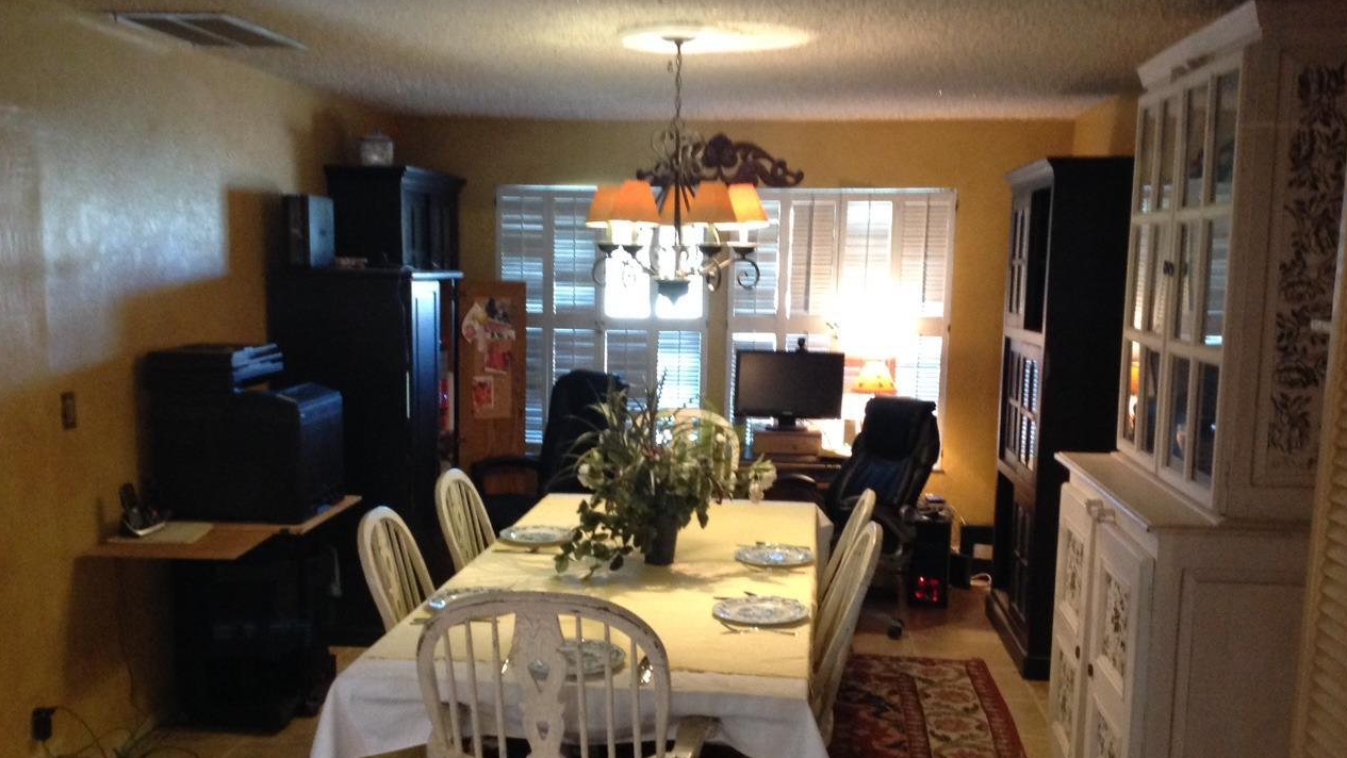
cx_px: 662
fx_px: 1393
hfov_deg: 51.6
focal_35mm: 39
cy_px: 452
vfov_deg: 30.4
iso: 400
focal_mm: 4.28
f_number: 2.4
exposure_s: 1/15
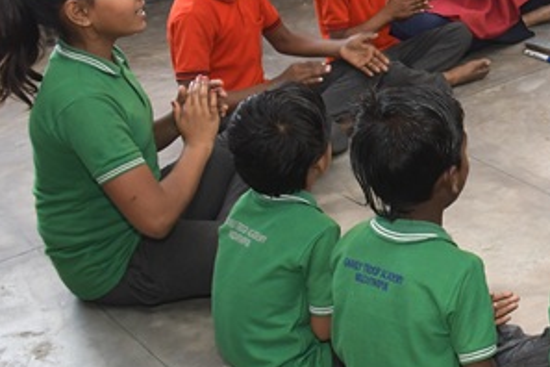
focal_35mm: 76
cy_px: 17
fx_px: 1161
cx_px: 758
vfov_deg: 17.6
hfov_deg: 23.0
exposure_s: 1/125
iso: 1000
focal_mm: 18
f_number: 5.6
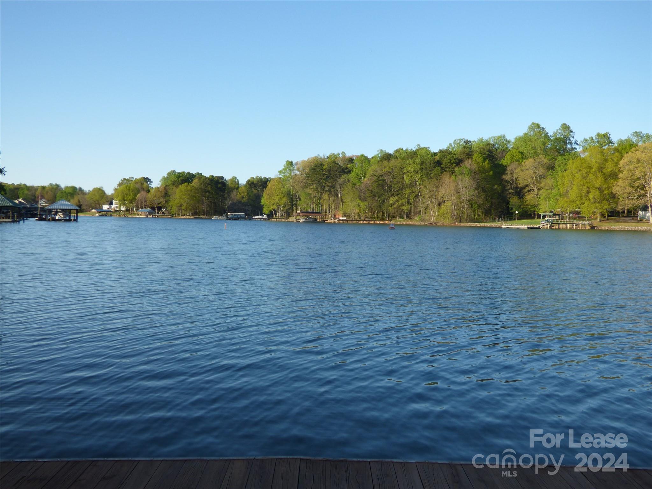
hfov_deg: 49.0
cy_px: 244
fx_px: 716
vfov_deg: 37.7
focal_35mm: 38
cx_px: 326
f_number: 4
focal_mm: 6.8
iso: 100
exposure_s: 1/500
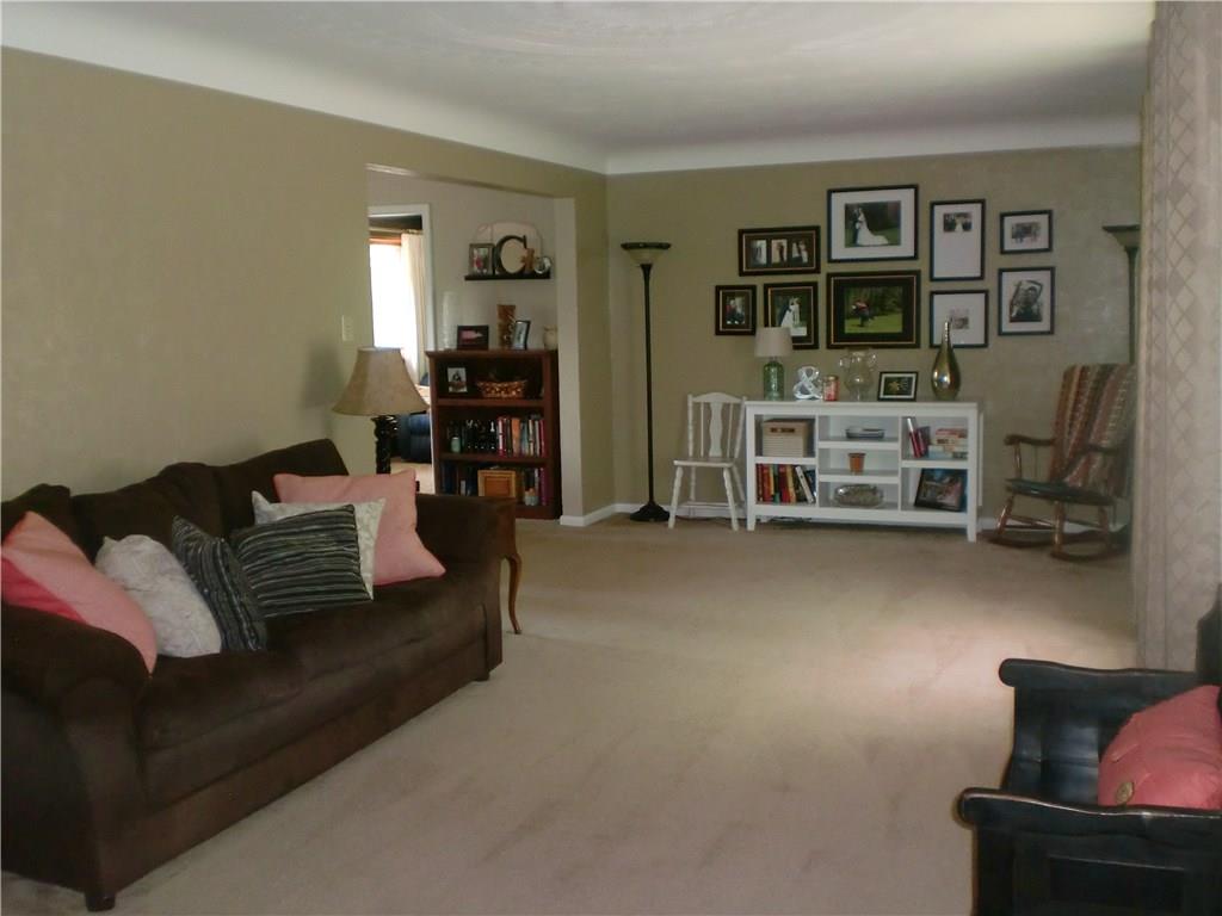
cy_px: 458
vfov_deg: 40.7
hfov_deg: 52.6
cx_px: 611
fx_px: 1236
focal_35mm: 35
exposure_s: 1/60
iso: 400
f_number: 3.1
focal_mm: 6.3
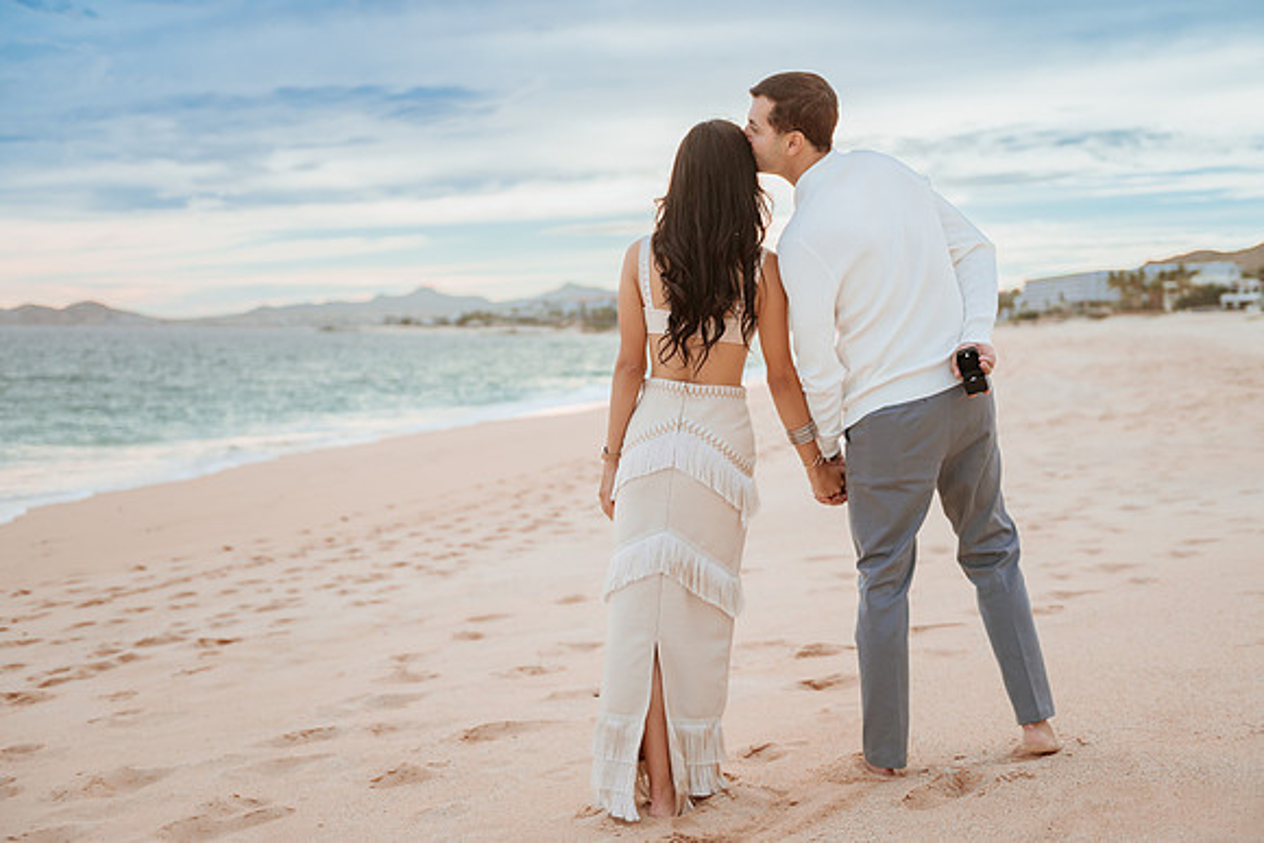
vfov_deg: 27.3
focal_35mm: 50
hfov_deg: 40.0
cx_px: 643
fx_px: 1739
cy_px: 421
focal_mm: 48
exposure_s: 1/3200
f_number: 2.8
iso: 250
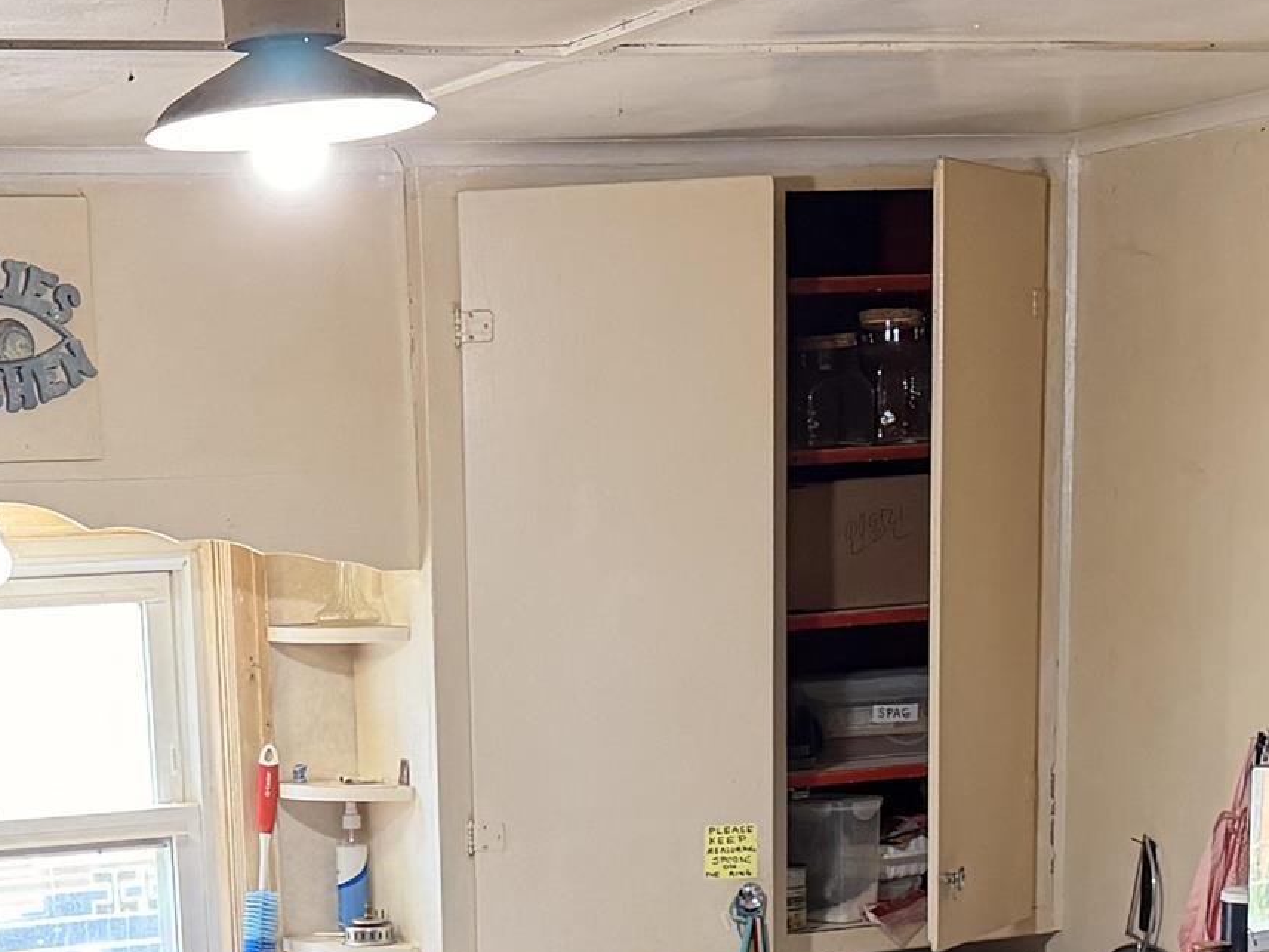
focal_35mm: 86
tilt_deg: -13.4
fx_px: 3153
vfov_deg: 16.1
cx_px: 324
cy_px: 1304
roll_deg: +2.8
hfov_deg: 22.6
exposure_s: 1/60
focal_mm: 6.76
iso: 200
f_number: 1.78
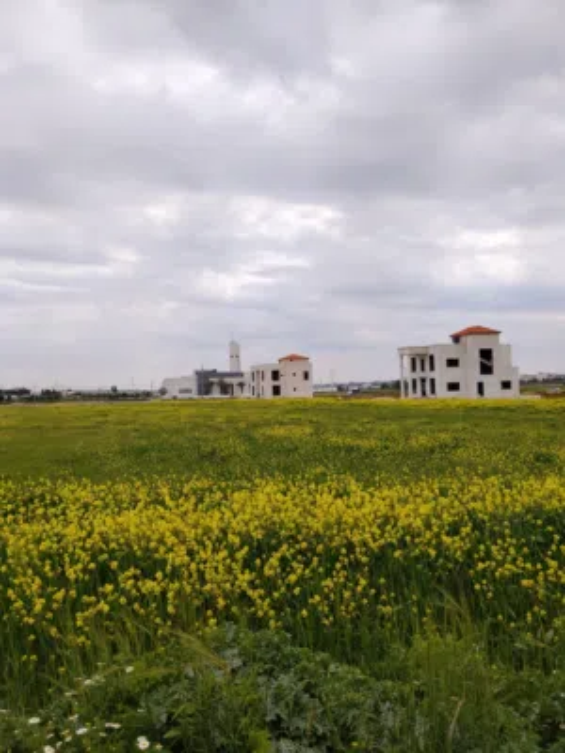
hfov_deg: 48.2
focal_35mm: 29
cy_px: 376
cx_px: 282
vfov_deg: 61.7
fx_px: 631
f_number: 1.8
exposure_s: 1/1526
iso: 50
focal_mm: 4.22
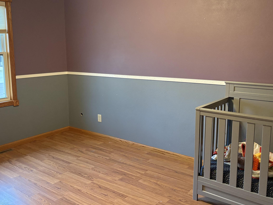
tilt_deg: -8.3
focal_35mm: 35
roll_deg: +0.9
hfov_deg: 52.5
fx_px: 276
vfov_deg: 40.6
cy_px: 89
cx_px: 121
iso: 500
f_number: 1.6
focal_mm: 5.96
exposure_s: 1/60
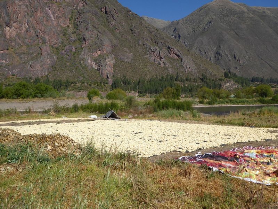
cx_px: 139
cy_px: 104
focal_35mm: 36
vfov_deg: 39.7
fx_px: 289
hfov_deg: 51.4
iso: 80
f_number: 3.7
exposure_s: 1/1000
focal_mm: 6.3
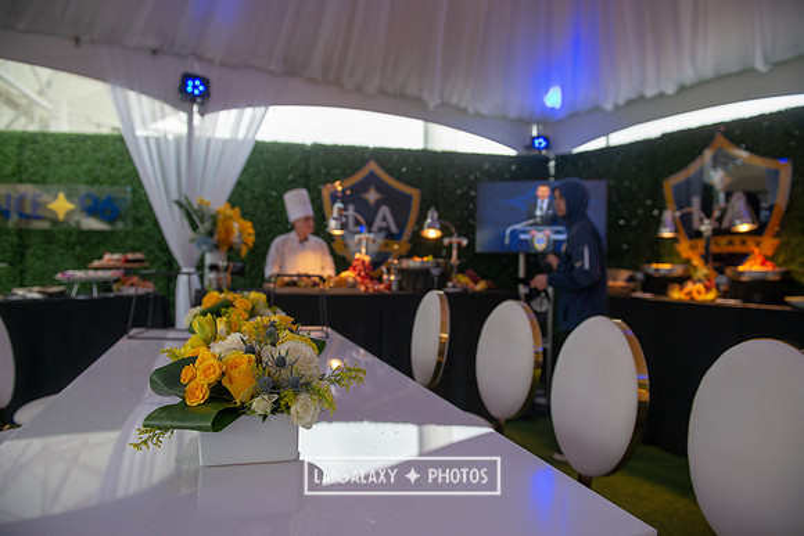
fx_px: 536
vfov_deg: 53.2
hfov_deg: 73.7
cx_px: 402
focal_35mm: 24
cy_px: 268
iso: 500
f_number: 3.5
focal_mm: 24
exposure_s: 1/500
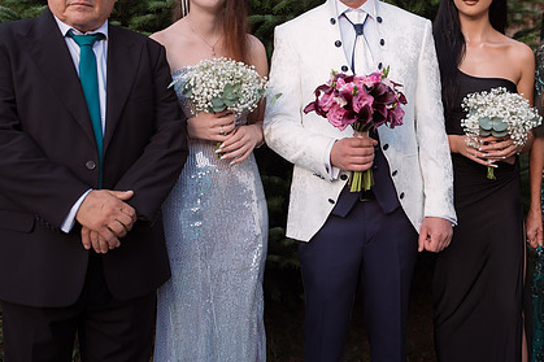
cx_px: 322
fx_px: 831
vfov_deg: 24.5
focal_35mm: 55
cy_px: 128
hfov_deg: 36.1
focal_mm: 38
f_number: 3.5
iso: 320
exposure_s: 1/320
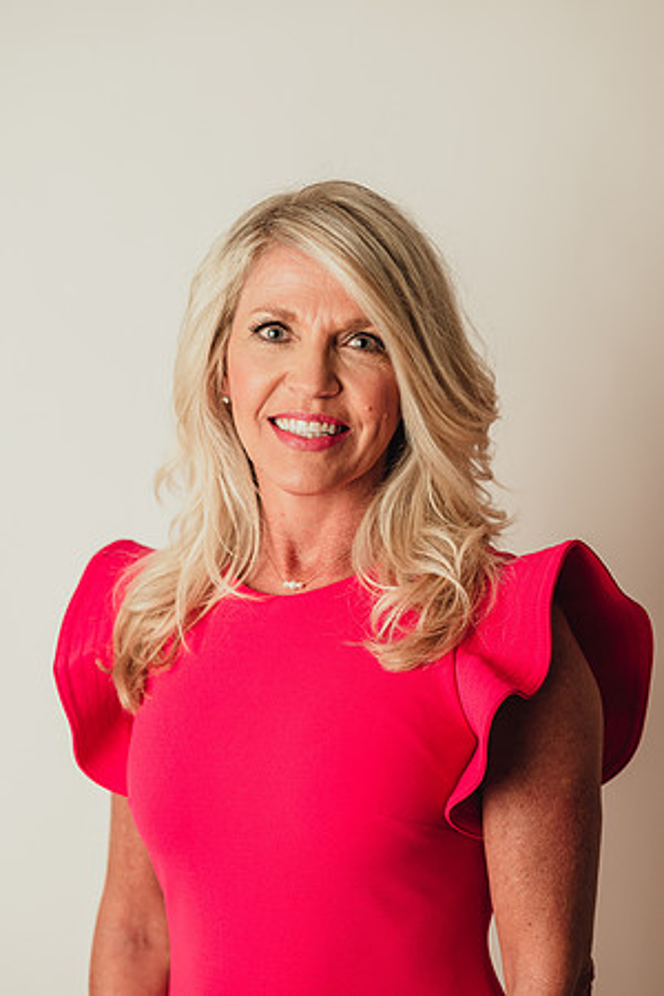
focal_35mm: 85
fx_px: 2351
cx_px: 332
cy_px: 498
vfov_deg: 23.9
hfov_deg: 16.1
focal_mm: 85
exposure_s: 1/160
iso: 160
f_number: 2.8
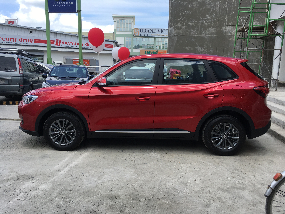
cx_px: 142
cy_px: 107
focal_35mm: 29
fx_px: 239
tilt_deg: -12.5
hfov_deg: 61.7
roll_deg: -0.8
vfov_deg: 48.2
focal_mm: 4.15
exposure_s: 1/894
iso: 25
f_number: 2.2
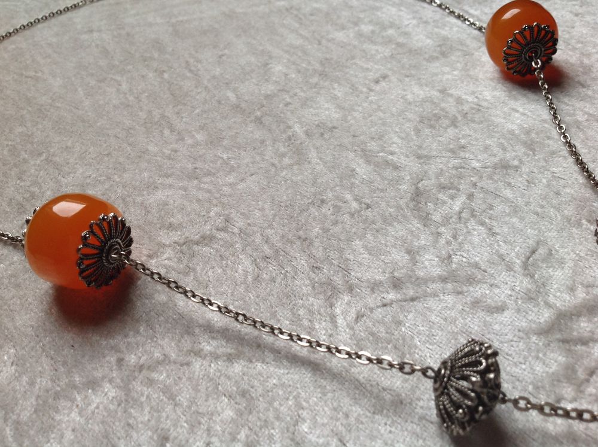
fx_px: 604
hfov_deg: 52.7
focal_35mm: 35
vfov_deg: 40.6
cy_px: 224
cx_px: 299
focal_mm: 4.28
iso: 64
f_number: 2.4
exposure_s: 1/15
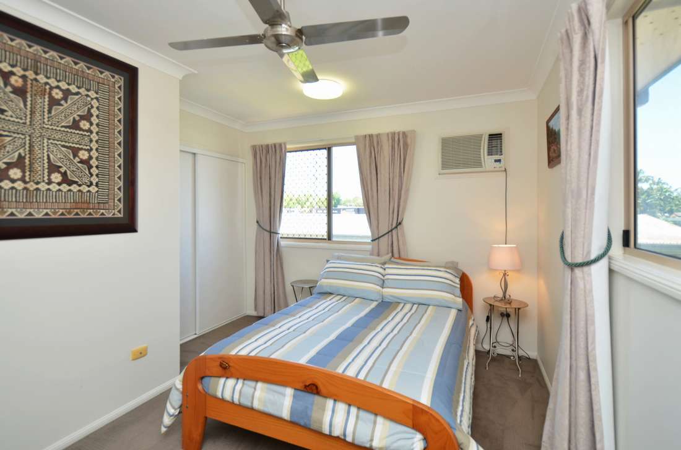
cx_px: 340
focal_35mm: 15
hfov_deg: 100.5
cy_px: 225
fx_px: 283
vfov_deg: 77.0
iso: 200
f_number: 4
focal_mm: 10
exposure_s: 1/60
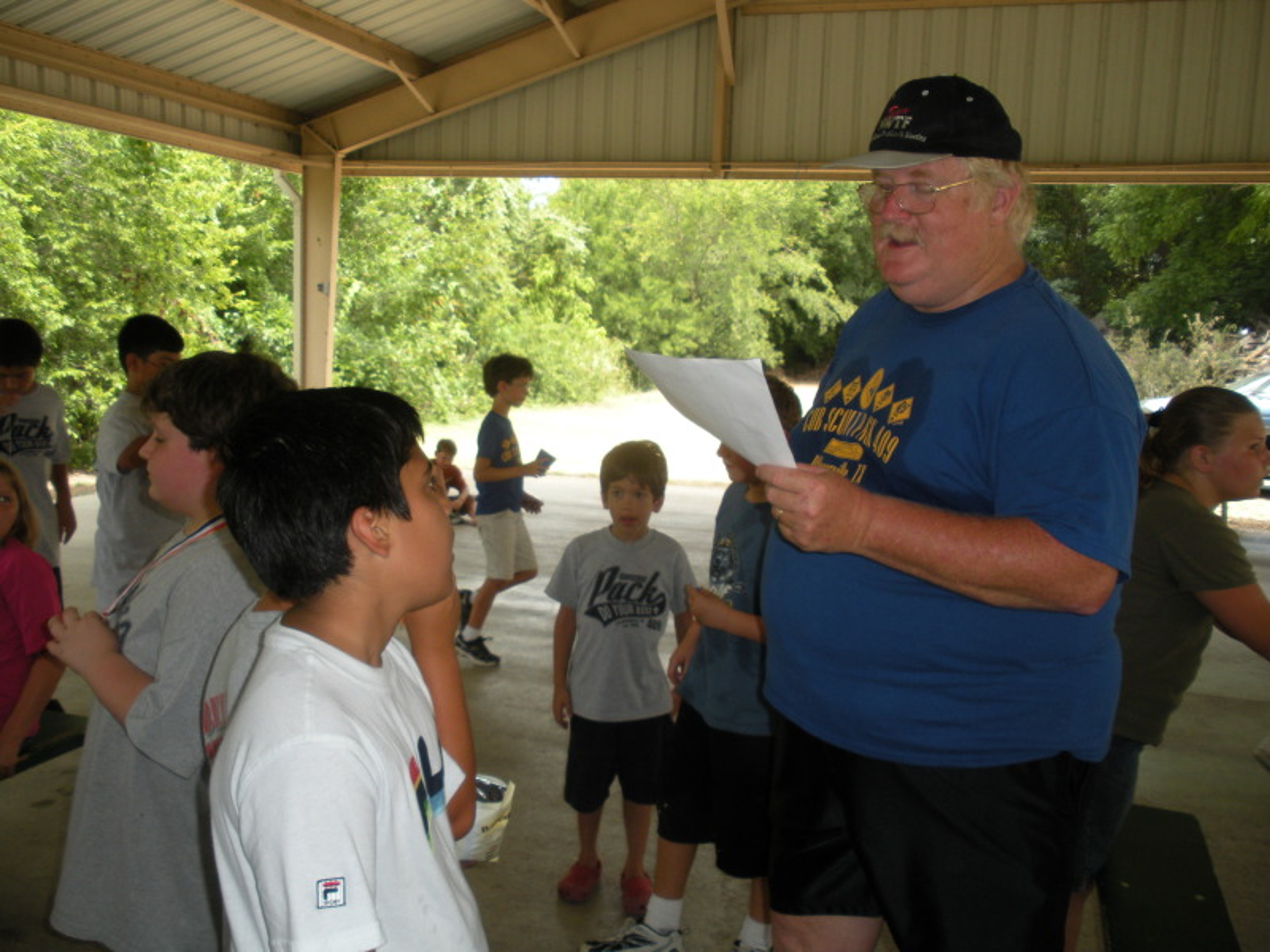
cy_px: 476
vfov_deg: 39.7
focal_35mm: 36
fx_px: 1321
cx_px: 635
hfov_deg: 51.4
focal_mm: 6.3
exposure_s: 1/120
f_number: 3.5
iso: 88
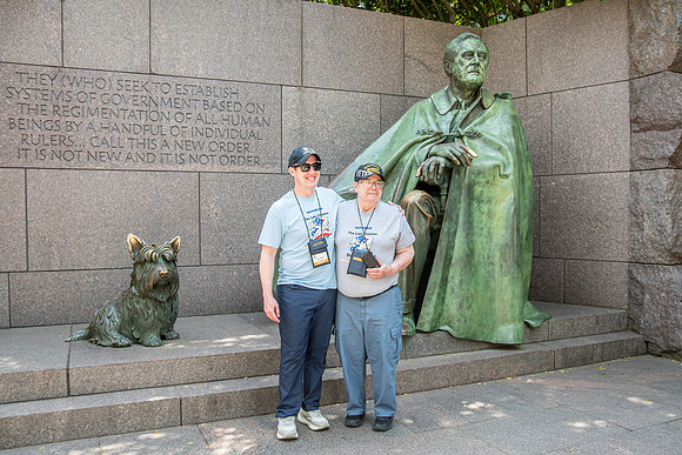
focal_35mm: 29
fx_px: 549
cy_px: 232
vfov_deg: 45.0
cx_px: 353
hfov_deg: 63.6
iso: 100
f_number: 4
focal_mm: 24
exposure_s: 1/125
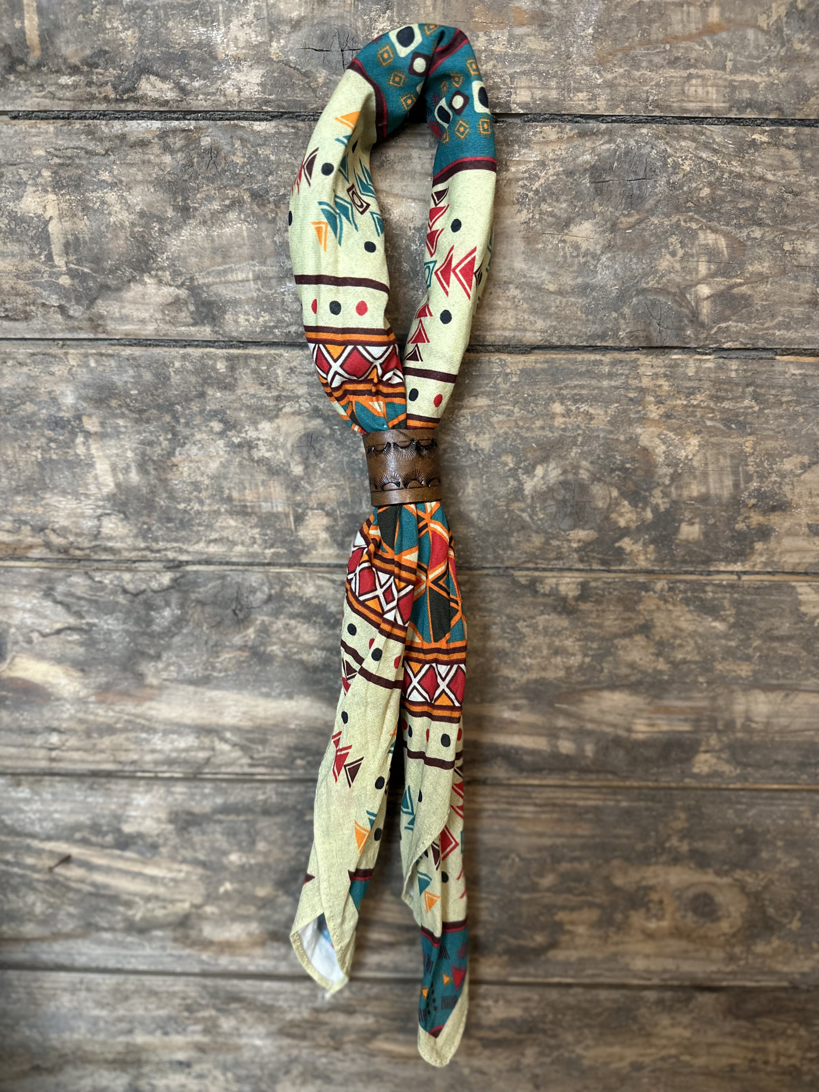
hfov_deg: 56.8
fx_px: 757
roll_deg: -0.5
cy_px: 546
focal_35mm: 24
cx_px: 410
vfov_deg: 71.6
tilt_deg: -4.3
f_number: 1.78
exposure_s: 1/50
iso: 250
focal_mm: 6.86
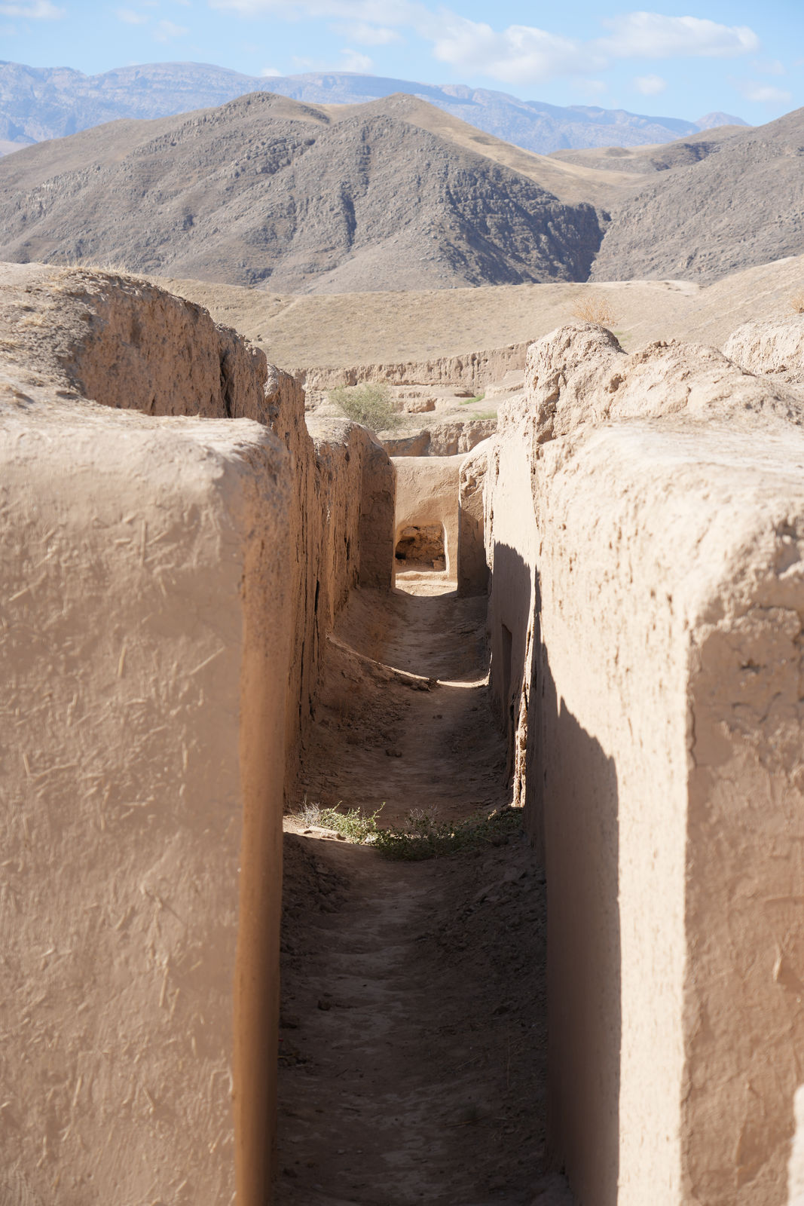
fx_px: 2512
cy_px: 603
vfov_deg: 27.0
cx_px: 402
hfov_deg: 18.2
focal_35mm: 75
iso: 100
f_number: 5.6
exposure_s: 1/320
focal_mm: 75
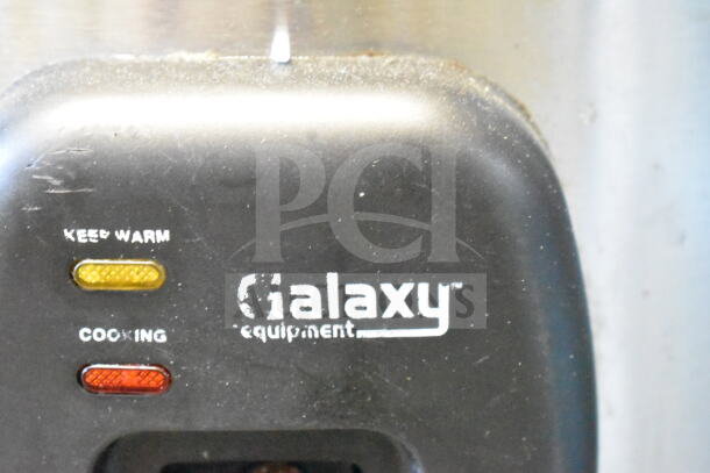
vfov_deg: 16.6
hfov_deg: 24.6
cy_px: 236
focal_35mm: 82
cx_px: 355
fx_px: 1627
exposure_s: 1/40
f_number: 5.6
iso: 25600
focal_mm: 55
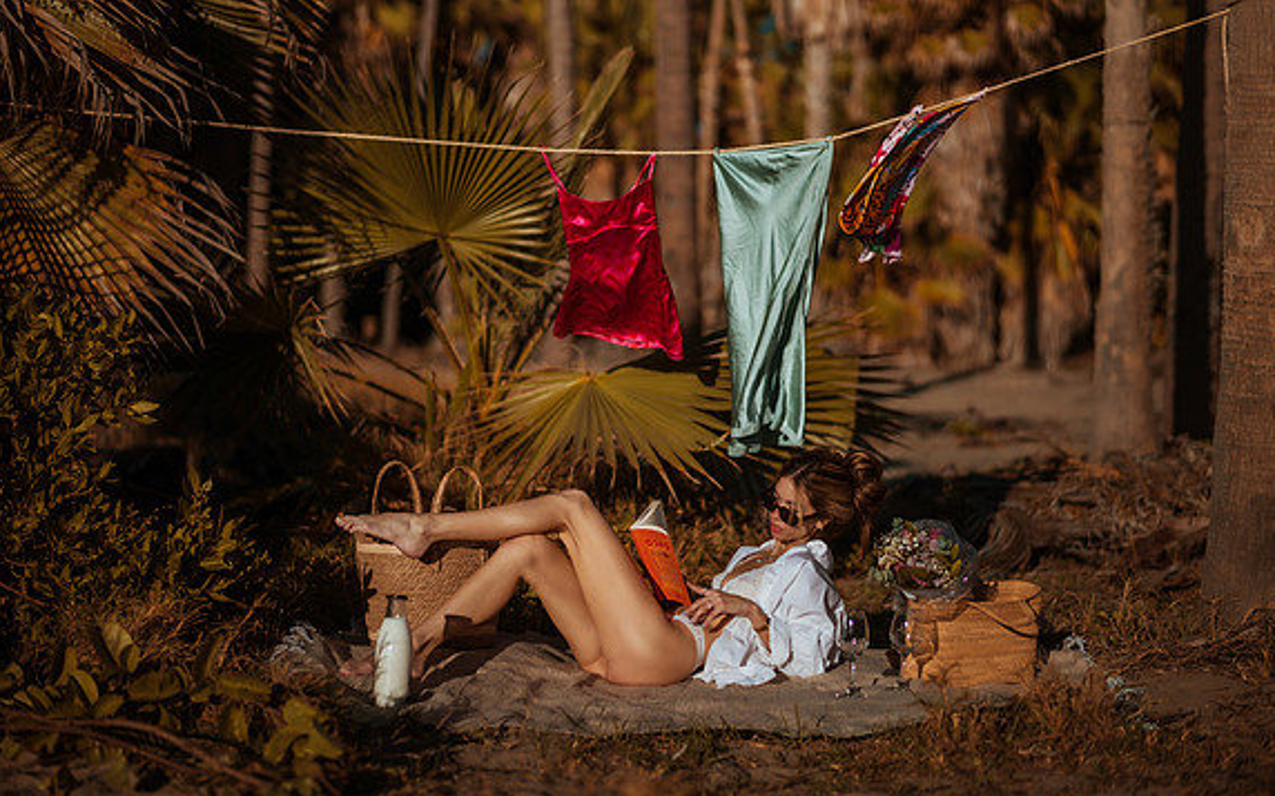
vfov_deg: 21.6
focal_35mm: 60
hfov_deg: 34.0
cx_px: 640
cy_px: 378
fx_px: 2084
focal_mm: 58
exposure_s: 1/8000
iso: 50
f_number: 1.4
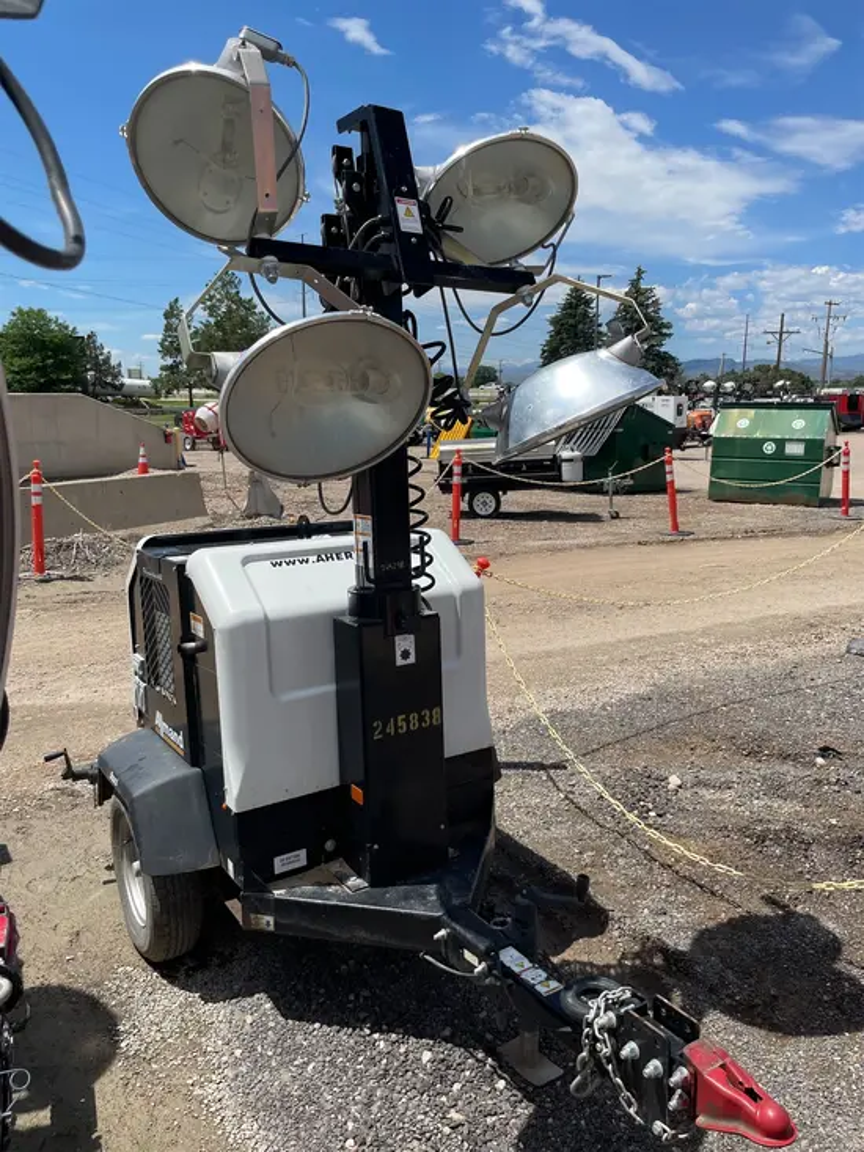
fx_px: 865
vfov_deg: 67.3
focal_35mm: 26
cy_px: 576
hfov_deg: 53.1
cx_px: 432
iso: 50
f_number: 1.6
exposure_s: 1/5556
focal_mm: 4.2
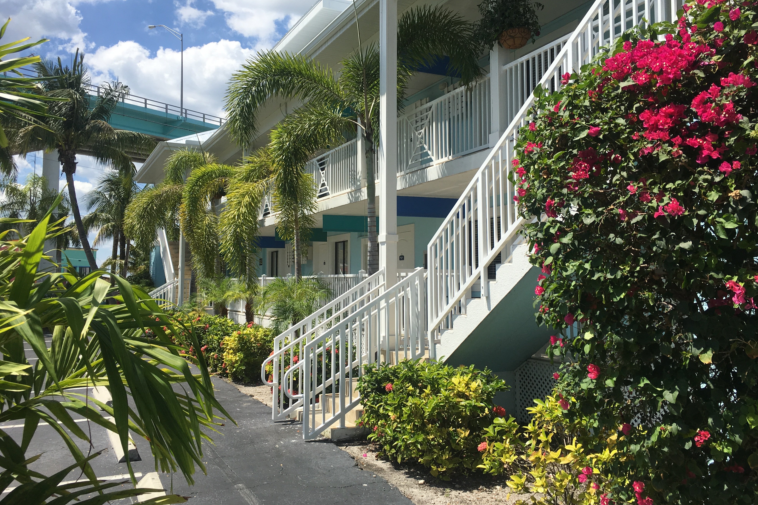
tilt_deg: +4.5
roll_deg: +0.1
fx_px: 653
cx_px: 382
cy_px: 231
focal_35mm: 31
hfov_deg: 60.3
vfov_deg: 42.3
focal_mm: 4.15
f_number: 2.2
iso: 25
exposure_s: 1/2024
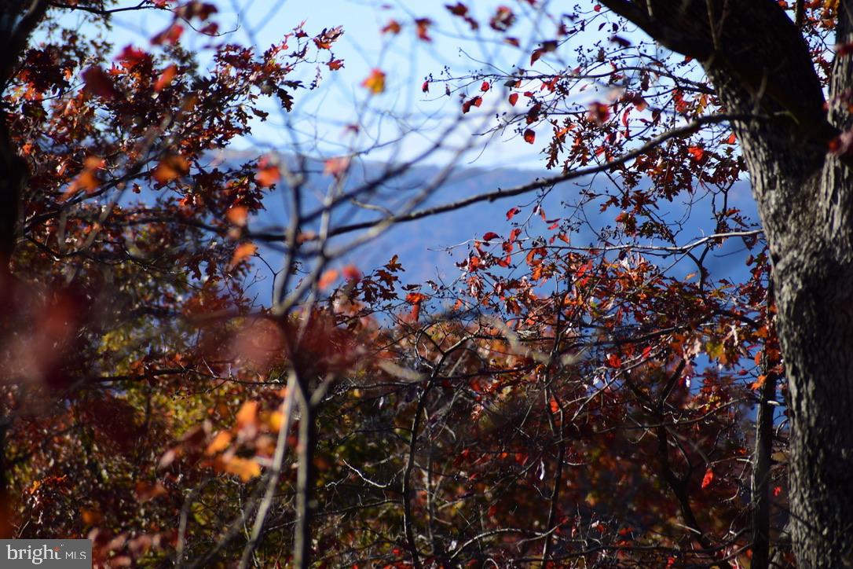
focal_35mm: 450
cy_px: 284
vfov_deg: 3.1
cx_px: 426
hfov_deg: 4.6
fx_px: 10662
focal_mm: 300
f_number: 8
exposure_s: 1/200
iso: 100
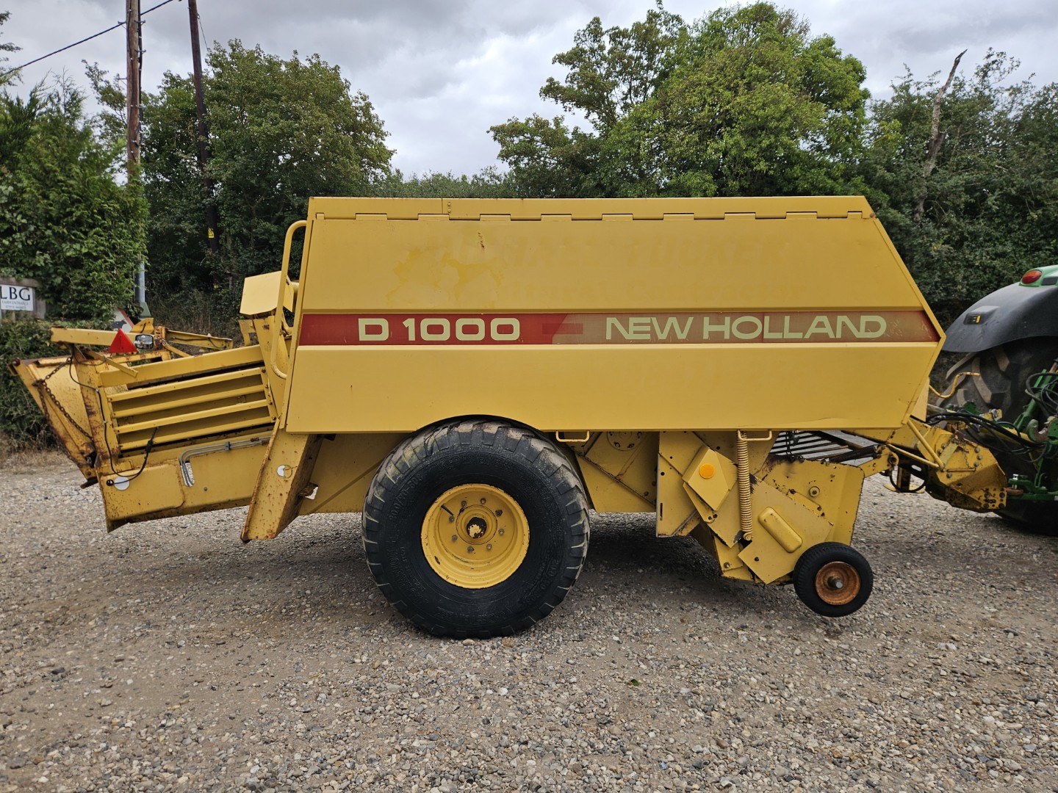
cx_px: 529
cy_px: 396
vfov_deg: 58.9
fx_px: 703
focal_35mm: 23
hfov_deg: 73.9
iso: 25
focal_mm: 5.4
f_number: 1.8
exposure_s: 1/1242
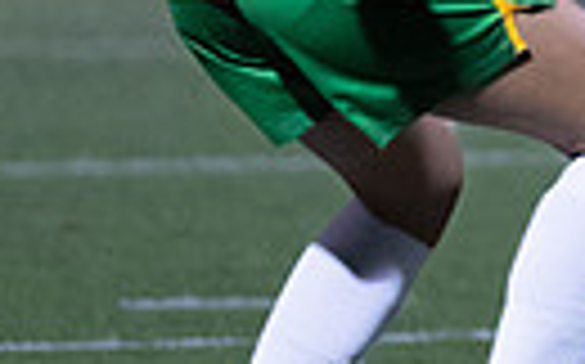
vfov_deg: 0.9
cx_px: 1241
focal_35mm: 1446
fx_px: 23034
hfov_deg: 1.5
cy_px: -150
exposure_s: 1/1000
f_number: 2.8
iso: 4000
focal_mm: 200
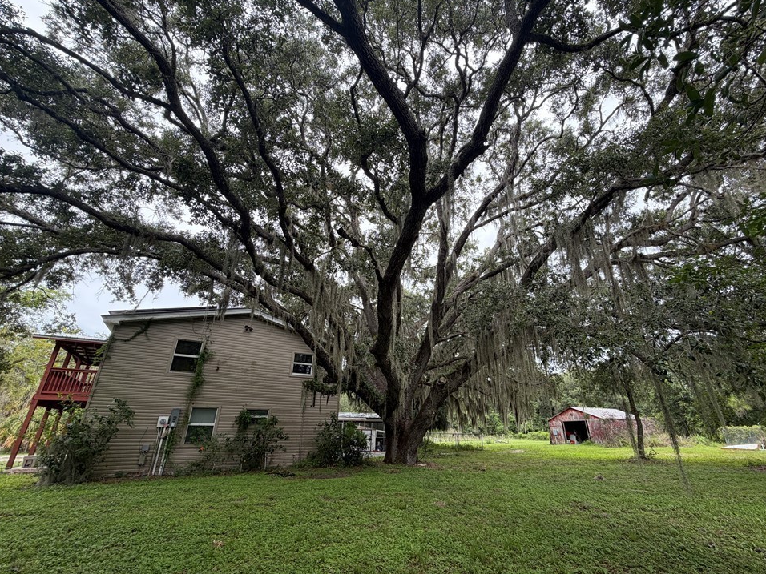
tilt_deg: +22.9
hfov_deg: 98.1
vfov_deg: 81.7
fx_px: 332
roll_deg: +0.3
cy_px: 296
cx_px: 401
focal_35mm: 15
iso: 50
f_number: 2.2
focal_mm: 2.22
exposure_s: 1/285
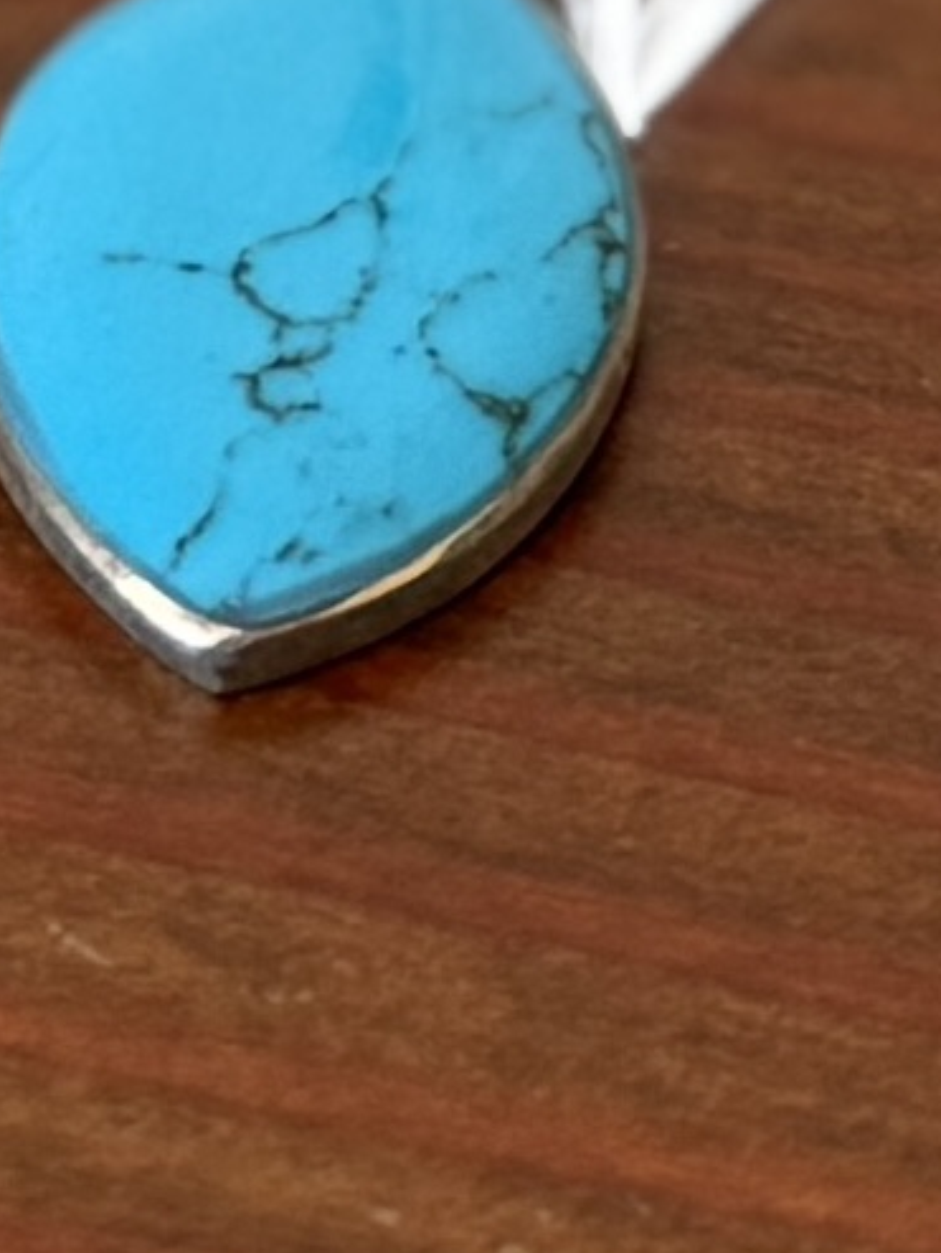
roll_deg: +0.2
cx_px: -231
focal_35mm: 71
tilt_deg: -33.5
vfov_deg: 25.4
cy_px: -120
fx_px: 2571
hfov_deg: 19.4
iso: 160
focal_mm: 6.76
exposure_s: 1/60
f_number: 1.78
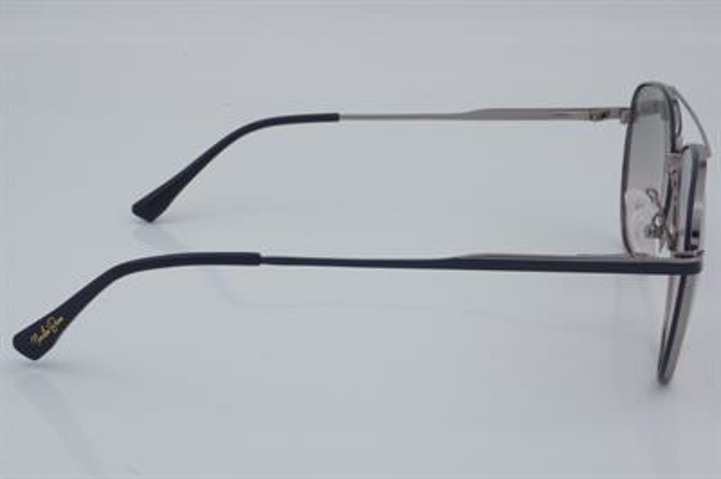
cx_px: 360
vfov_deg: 18.2
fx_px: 1501
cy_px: 240
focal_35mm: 75
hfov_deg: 27.0
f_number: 32
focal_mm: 50
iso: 100
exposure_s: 1/4
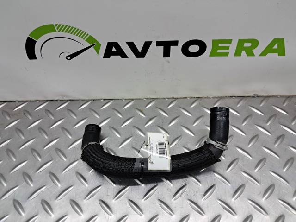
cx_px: 148
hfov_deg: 65.4
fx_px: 231
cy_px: 111
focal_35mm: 27
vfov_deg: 51.3
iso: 125
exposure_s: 1/60
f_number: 1.8
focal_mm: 4
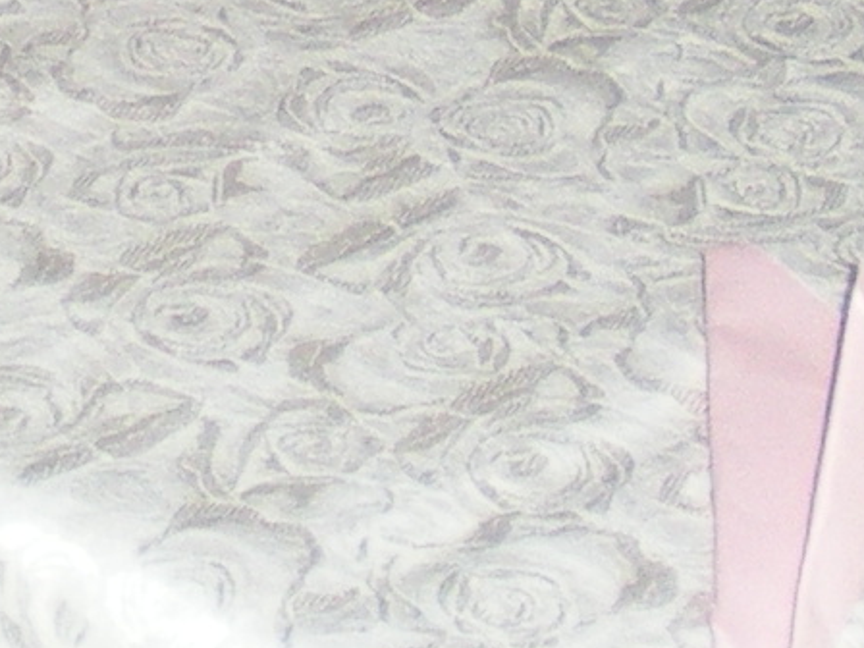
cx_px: 25
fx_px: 6914
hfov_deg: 7.1
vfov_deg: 5.1
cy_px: -1117
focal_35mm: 277
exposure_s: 1/60
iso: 142
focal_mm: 6.3
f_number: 3.1
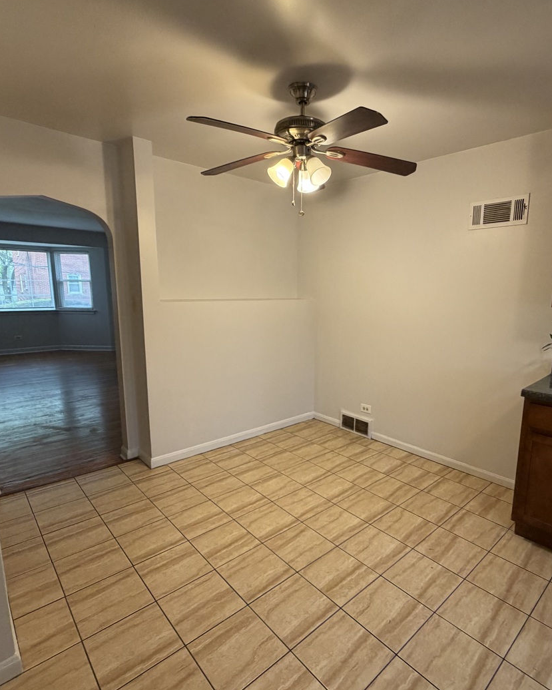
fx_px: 388
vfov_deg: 83.3
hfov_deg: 70.5
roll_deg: -0.4
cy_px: 355
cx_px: 317
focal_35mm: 19
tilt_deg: -9.2
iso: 200
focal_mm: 2.22
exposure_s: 1/60
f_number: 2.2
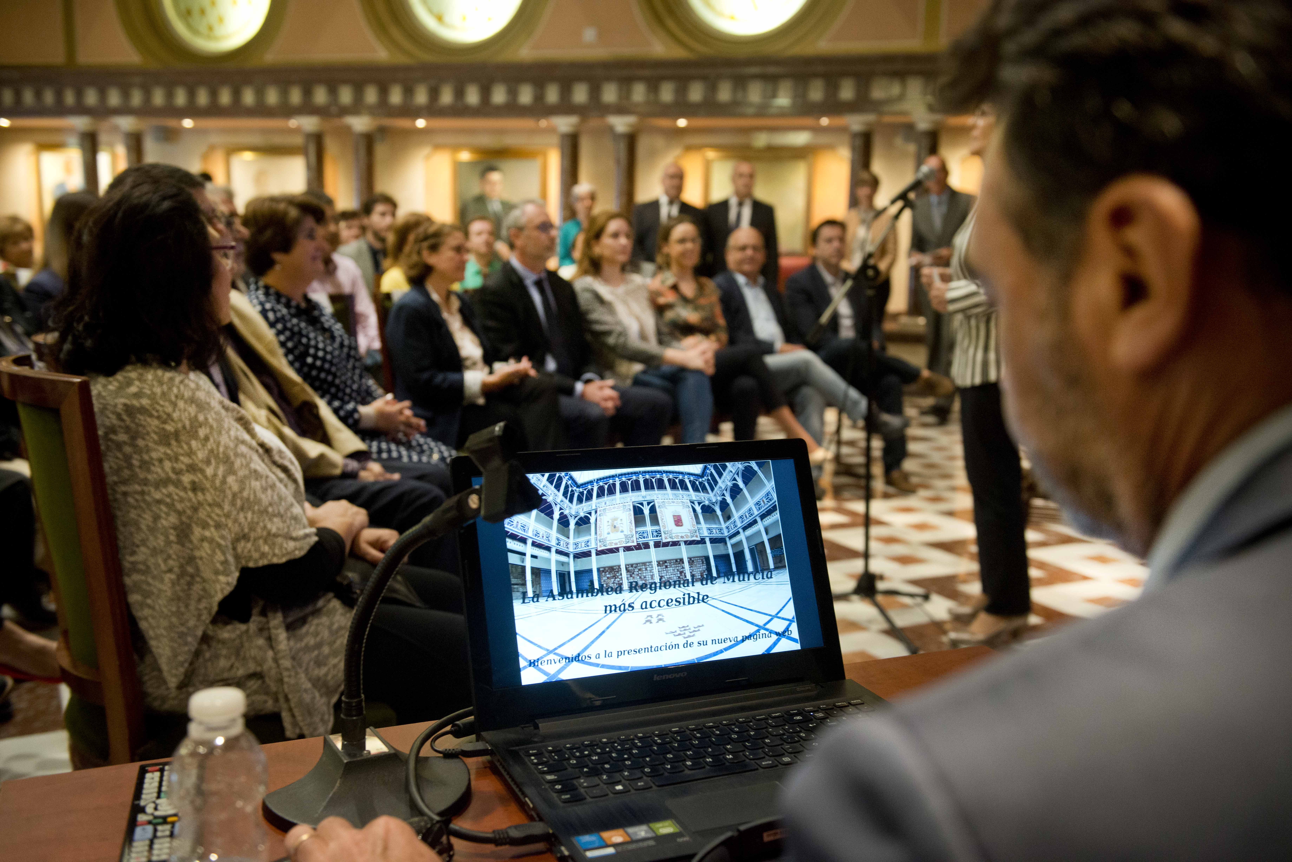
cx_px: 646
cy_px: 431
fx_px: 1256
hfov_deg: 54.4
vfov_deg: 37.9
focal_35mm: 35
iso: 1600
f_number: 3.5
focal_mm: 35
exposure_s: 1/60
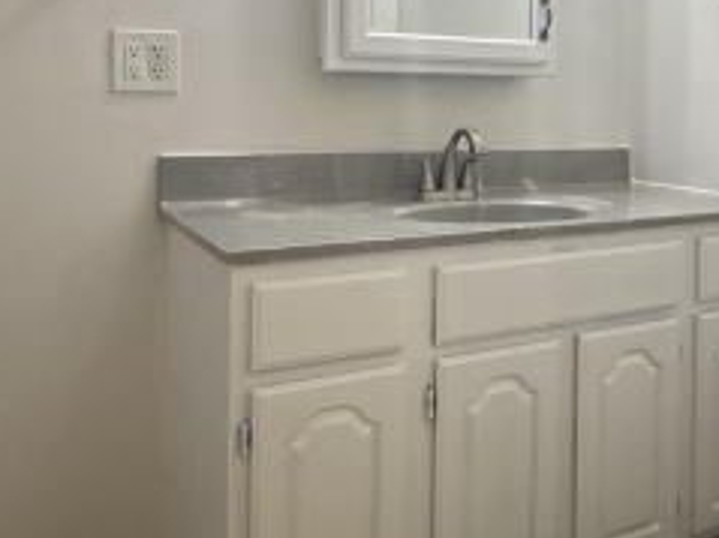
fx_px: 810
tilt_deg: -1.1
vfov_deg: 35.6
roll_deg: +0.3
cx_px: 459
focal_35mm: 39
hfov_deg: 47.4
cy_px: 111
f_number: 2.2
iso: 125
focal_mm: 2.22
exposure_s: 1/120
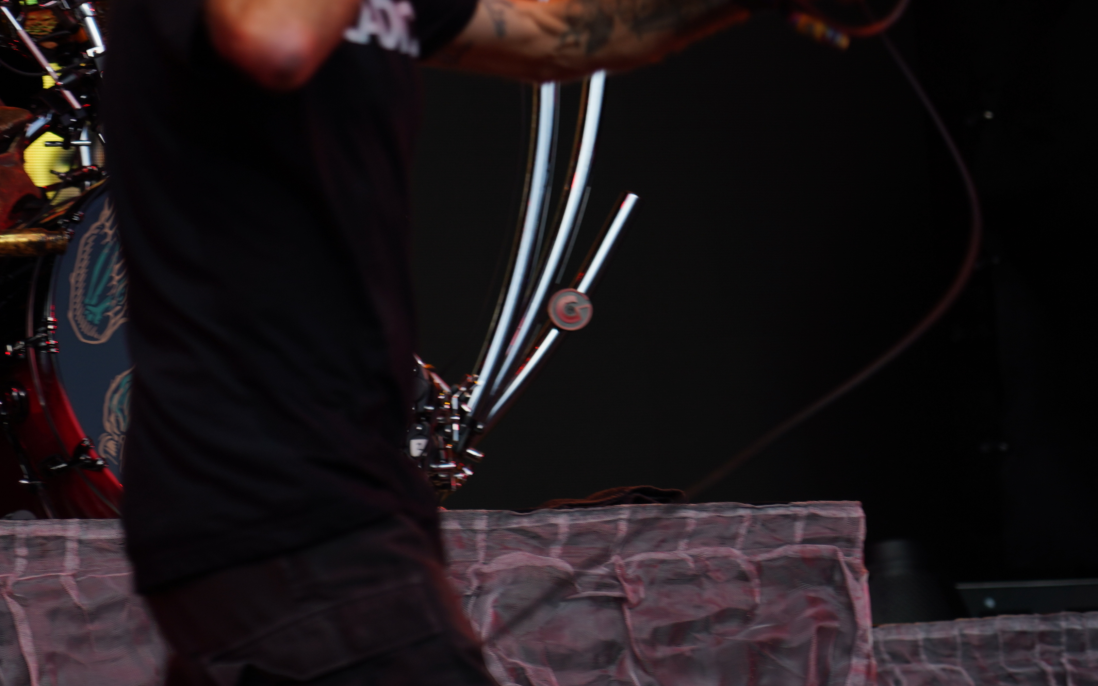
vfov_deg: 6.6
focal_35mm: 199
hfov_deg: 10.5
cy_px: 26
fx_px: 5955
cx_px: 281
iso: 100
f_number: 4
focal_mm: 105
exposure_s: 1/125
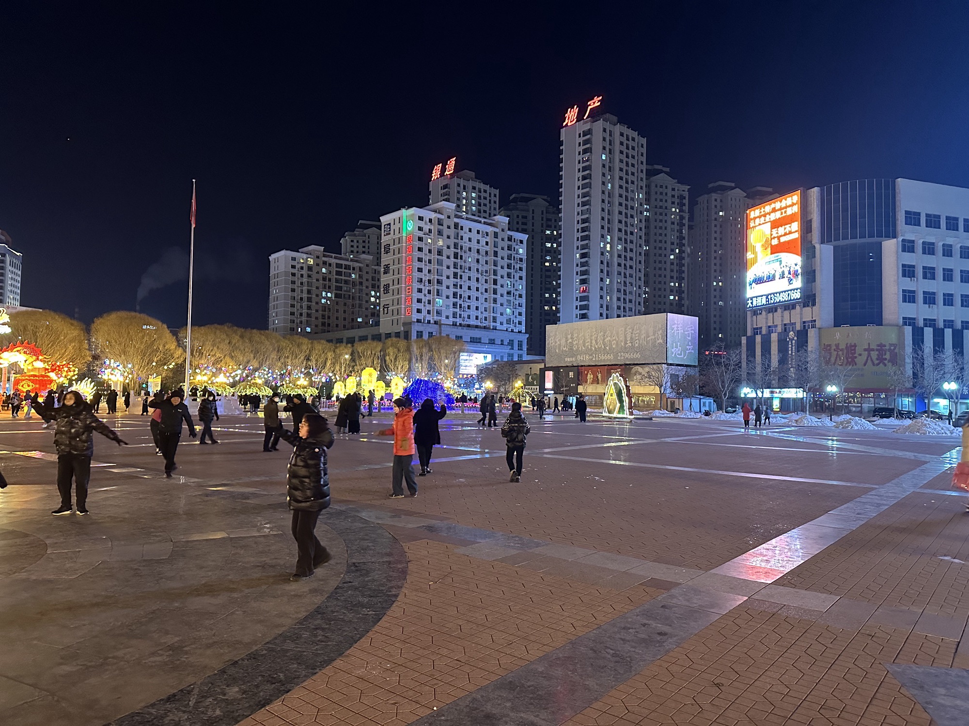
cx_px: 484
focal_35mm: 24
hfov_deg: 71.6
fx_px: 672
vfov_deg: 56.8
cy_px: 363
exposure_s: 1/33
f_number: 1.78
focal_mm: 6.86
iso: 800
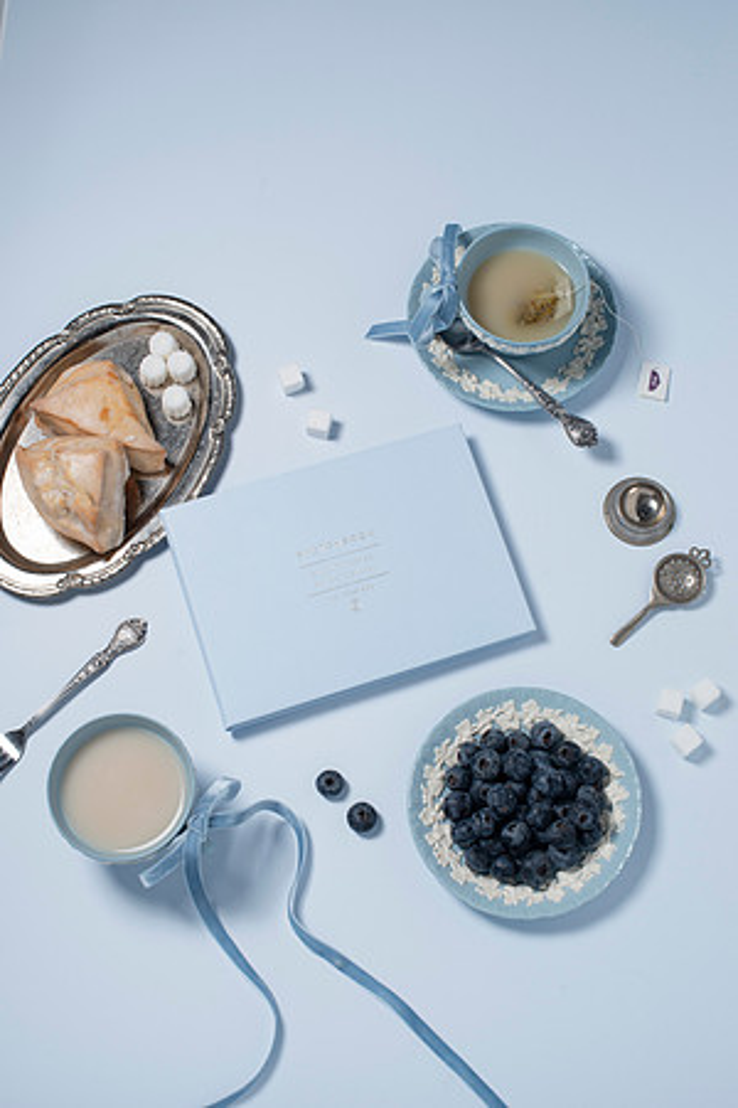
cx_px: 369
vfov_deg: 39.6
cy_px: 554
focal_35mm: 50
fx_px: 1537
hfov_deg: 27.0
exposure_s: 1/200
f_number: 11
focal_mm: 50
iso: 200
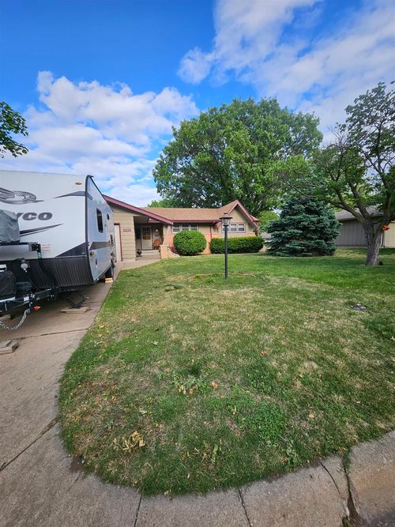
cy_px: 264
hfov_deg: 89.9
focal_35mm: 13
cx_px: 198
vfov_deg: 106.2
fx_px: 198
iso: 32
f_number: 2.2
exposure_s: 1/545
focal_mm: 1.74
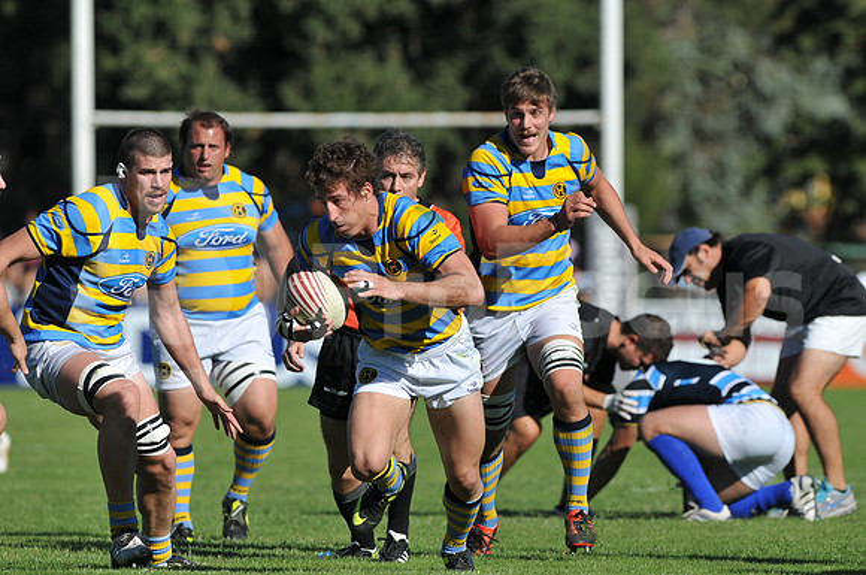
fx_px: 10810
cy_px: 288
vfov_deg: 3.0
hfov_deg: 4.6
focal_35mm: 450
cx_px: 433
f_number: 3.5
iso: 200
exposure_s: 1/3200
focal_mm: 300
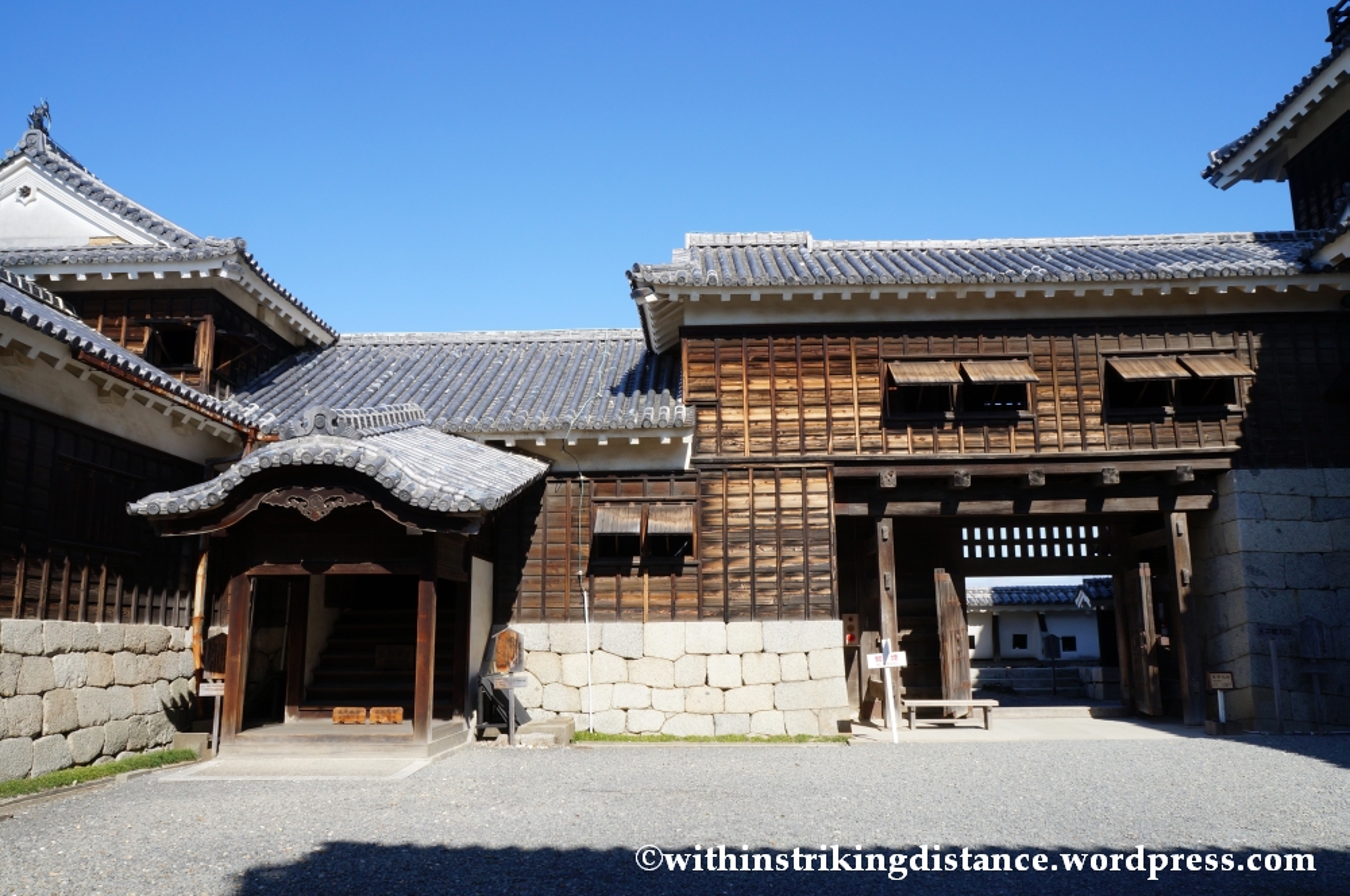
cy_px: 448
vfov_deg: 47.8
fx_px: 1011
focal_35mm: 27
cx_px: 675
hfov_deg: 67.4
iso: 200
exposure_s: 1/200
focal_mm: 18
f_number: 13
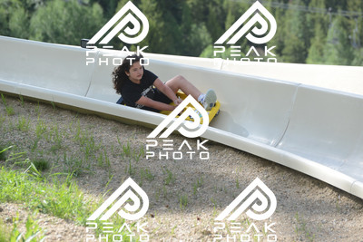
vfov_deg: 7.0
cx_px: 182
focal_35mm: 195
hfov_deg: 10.5
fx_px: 1967
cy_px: 121
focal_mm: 195
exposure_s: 1/1250
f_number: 6.3
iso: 1000
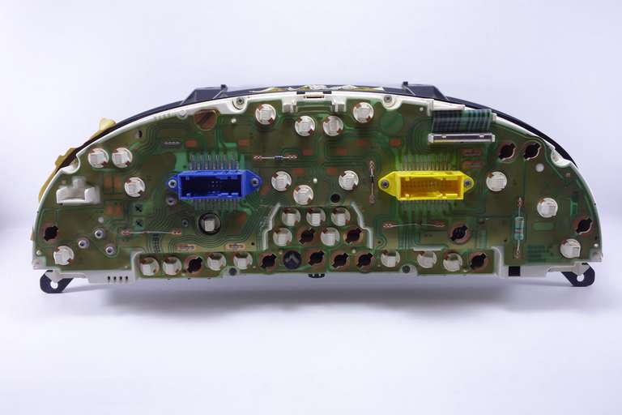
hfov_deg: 47.4
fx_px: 708
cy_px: 208
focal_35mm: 41
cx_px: 311
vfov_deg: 32.6
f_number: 2.8
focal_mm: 15.28
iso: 160
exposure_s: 1/50
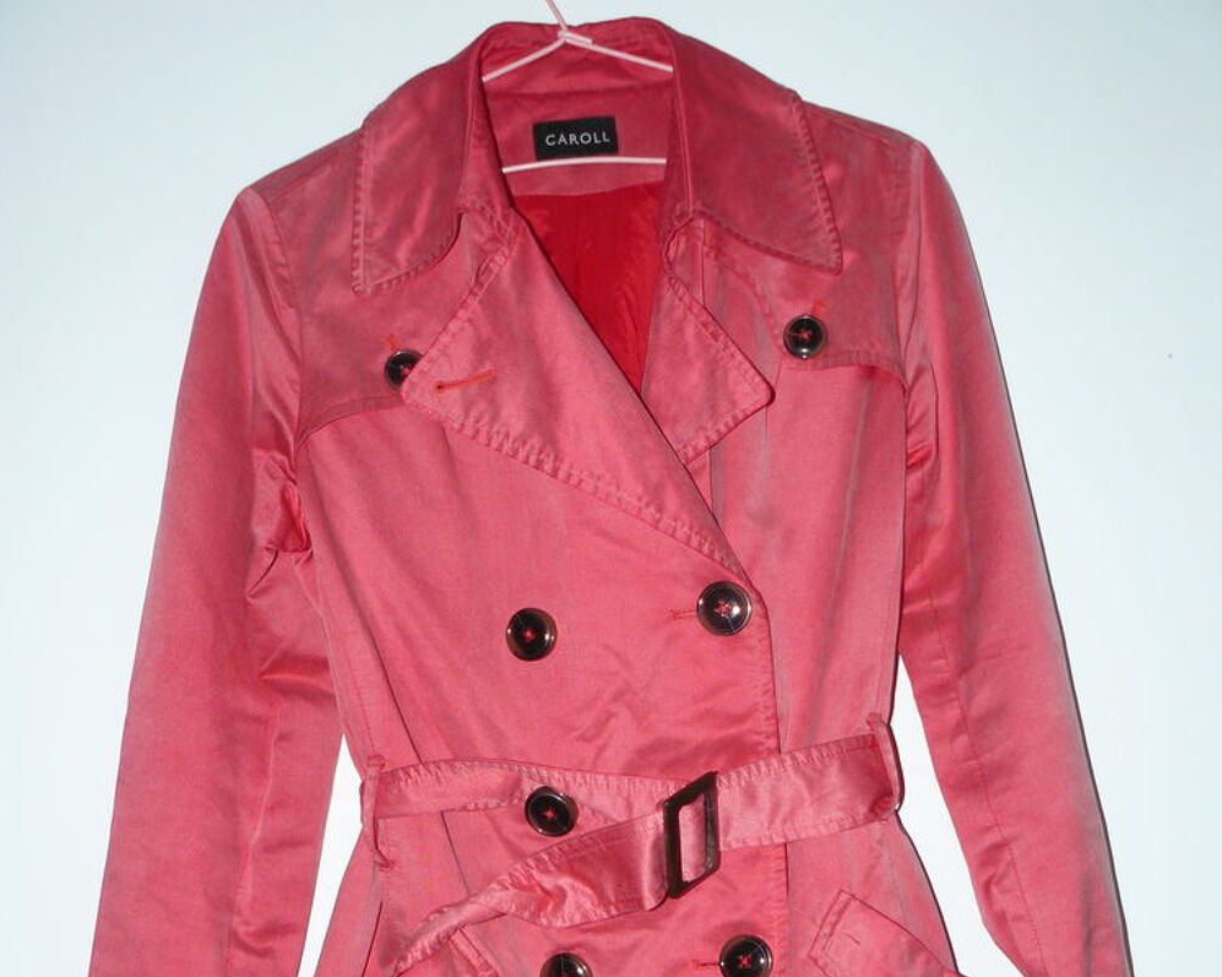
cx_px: 610
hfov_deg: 39.6
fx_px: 1699
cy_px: 758
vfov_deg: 31.4
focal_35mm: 47
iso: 100
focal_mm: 6
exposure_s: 1/50
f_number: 2.8
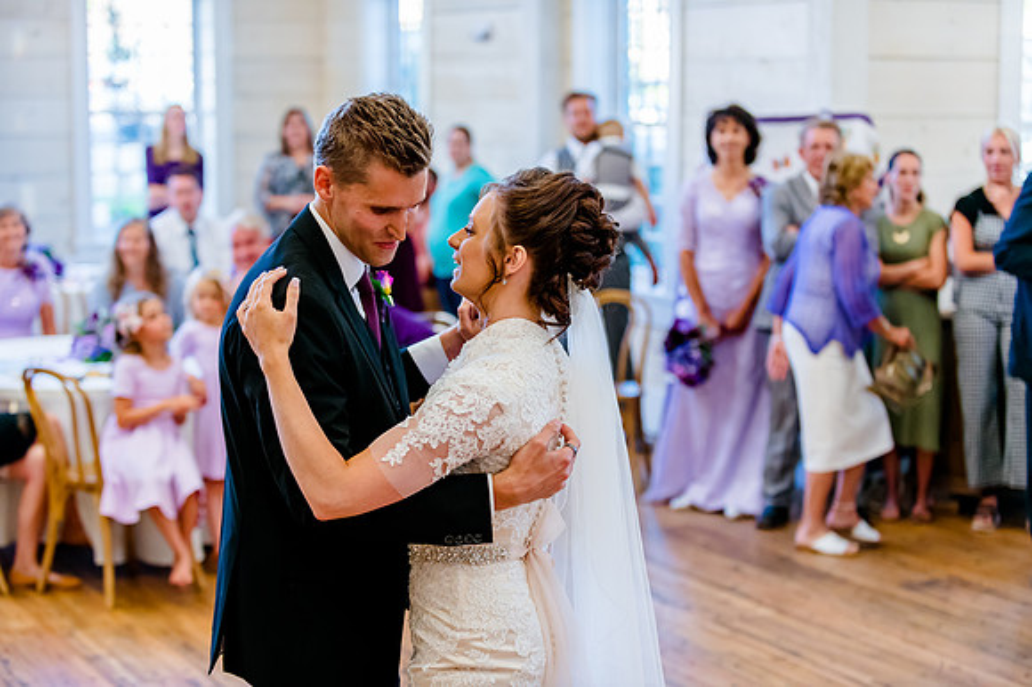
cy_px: 344
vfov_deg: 19.4
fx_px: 2005
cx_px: 516
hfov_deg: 28.9
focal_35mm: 70
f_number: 2.8
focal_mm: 70
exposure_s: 1/500
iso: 2000
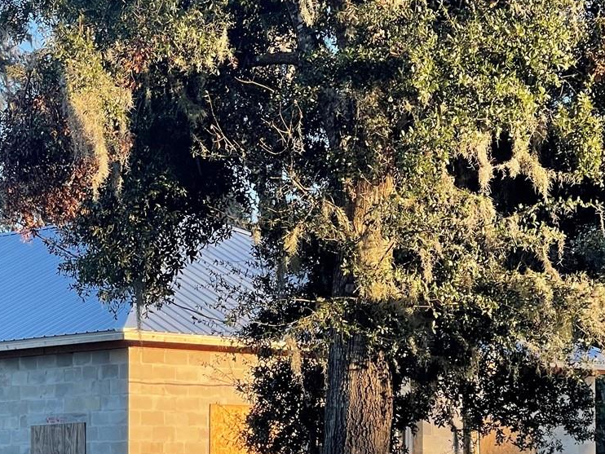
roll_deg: -0.6
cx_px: 86
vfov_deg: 10.7
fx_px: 2413
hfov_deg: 14.2
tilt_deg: +3.0
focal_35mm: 138
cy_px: 407
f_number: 2.2
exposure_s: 1/192
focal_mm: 7.5
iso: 20
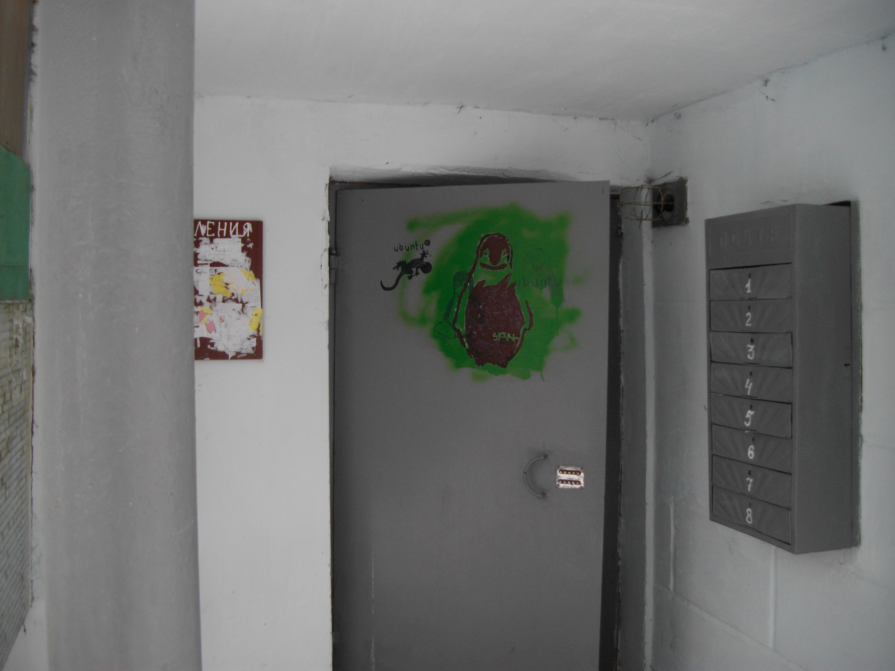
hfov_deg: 58.4
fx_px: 802
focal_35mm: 31
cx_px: 448
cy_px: 336
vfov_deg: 45.4
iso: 100
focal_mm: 5.7
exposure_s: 1/250
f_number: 2.9
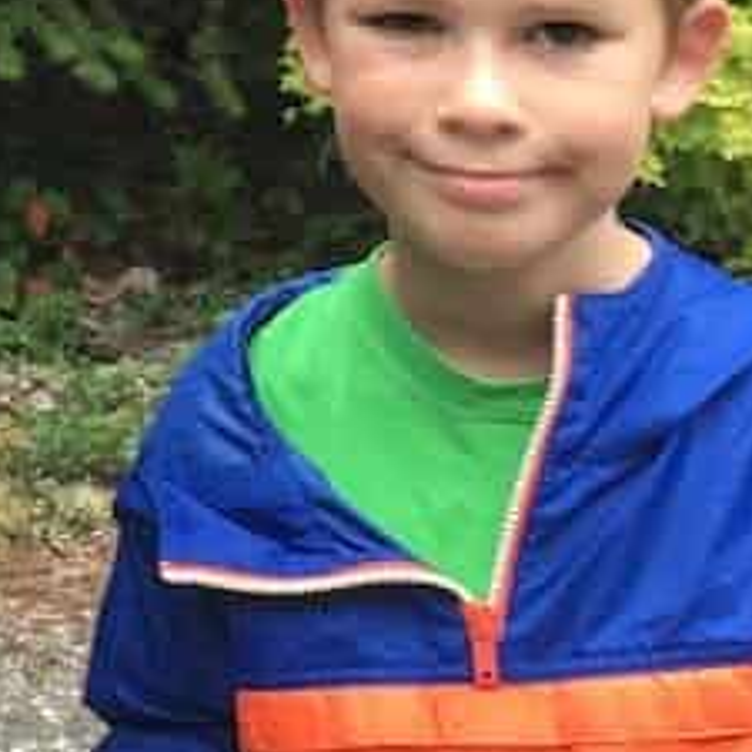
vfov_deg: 12.3
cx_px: -331
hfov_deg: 12.2
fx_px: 3367
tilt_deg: -5.2
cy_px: -267
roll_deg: +1.1
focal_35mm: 137
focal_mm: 4.15
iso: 40
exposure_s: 1/120
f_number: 2.2
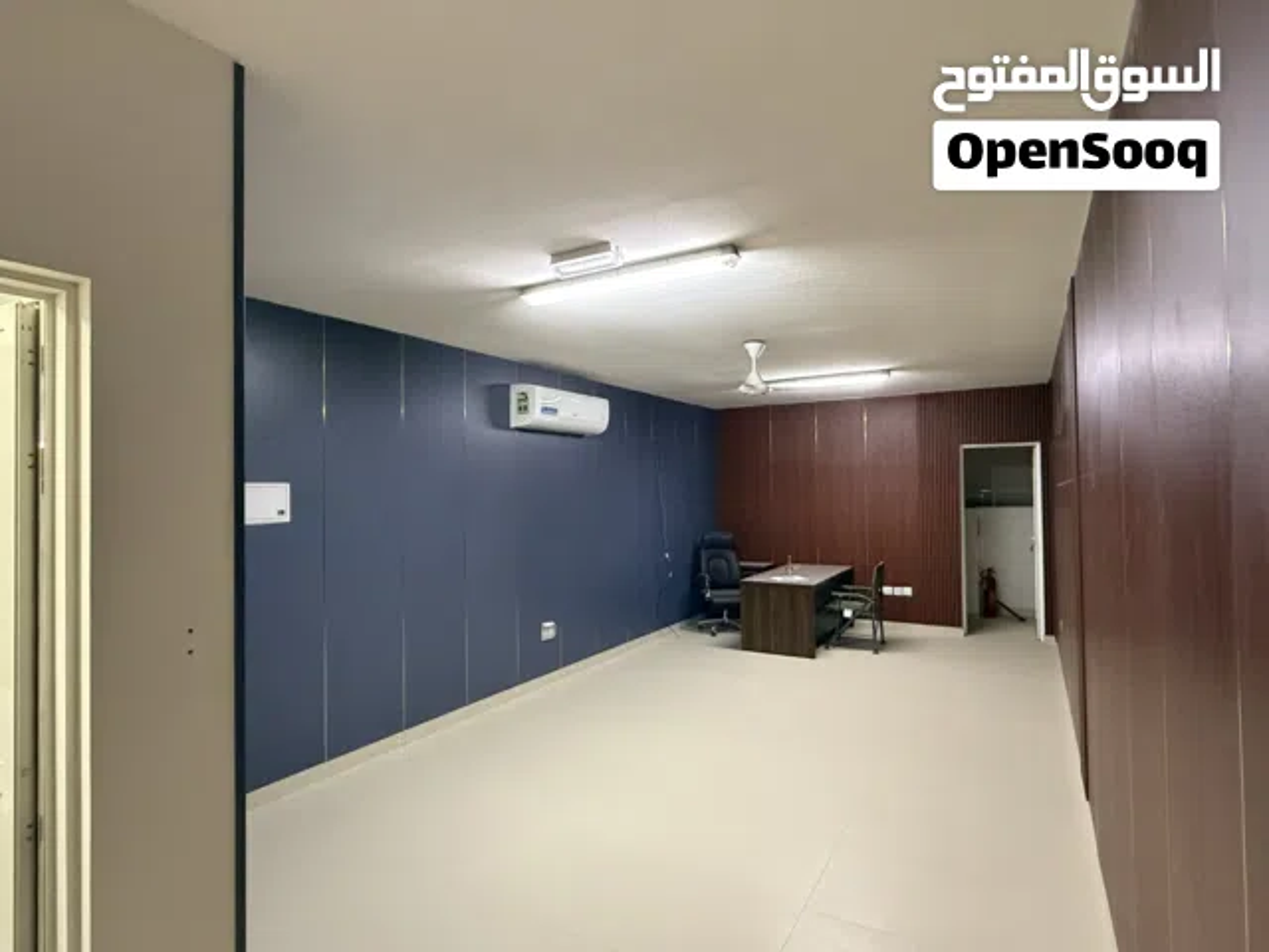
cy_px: 476
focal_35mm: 14
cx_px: 634
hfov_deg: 102.1
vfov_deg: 85.7
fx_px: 513
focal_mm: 2.22
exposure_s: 1/50
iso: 800
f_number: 2.2
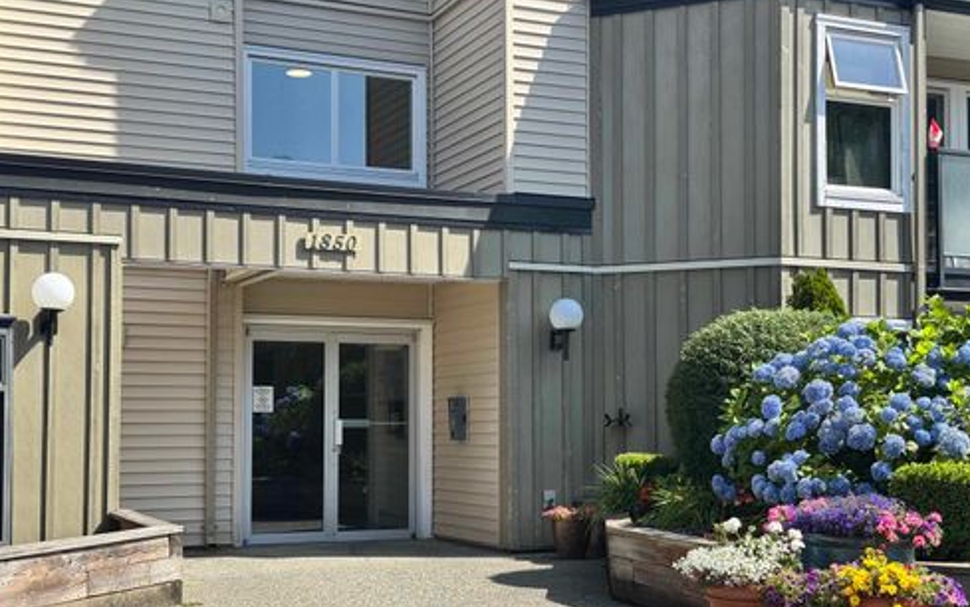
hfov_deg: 38.9
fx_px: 1375
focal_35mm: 52
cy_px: 354
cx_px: 478
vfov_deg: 24.9
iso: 64
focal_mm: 6.76
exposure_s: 1/1818
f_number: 1.78
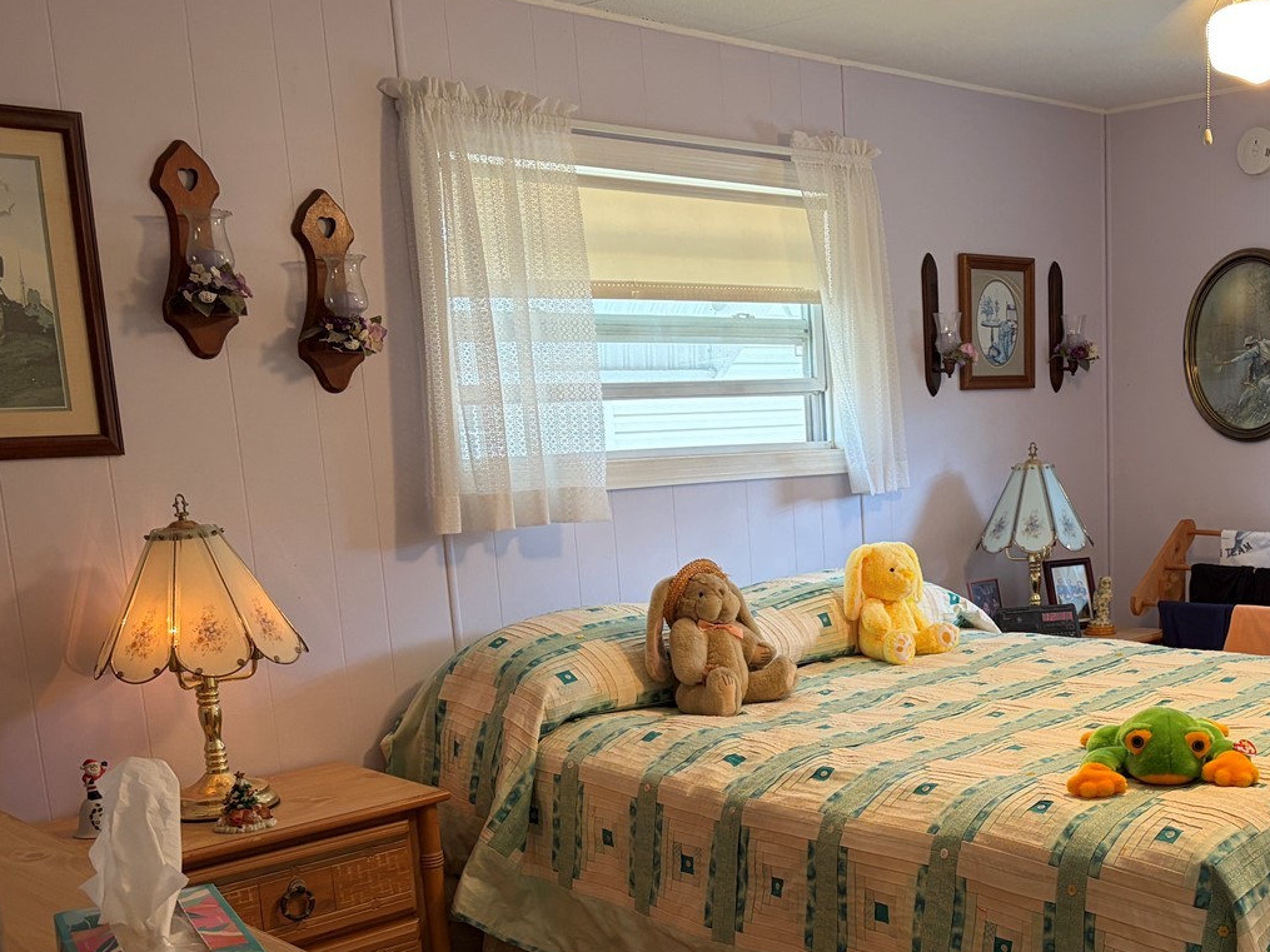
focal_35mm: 41
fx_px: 1504
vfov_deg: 34.5
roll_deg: +2.5
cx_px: 957
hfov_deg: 44.2
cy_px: 696
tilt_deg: -10.9
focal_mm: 5.96
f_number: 1.6
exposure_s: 1/60
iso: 125
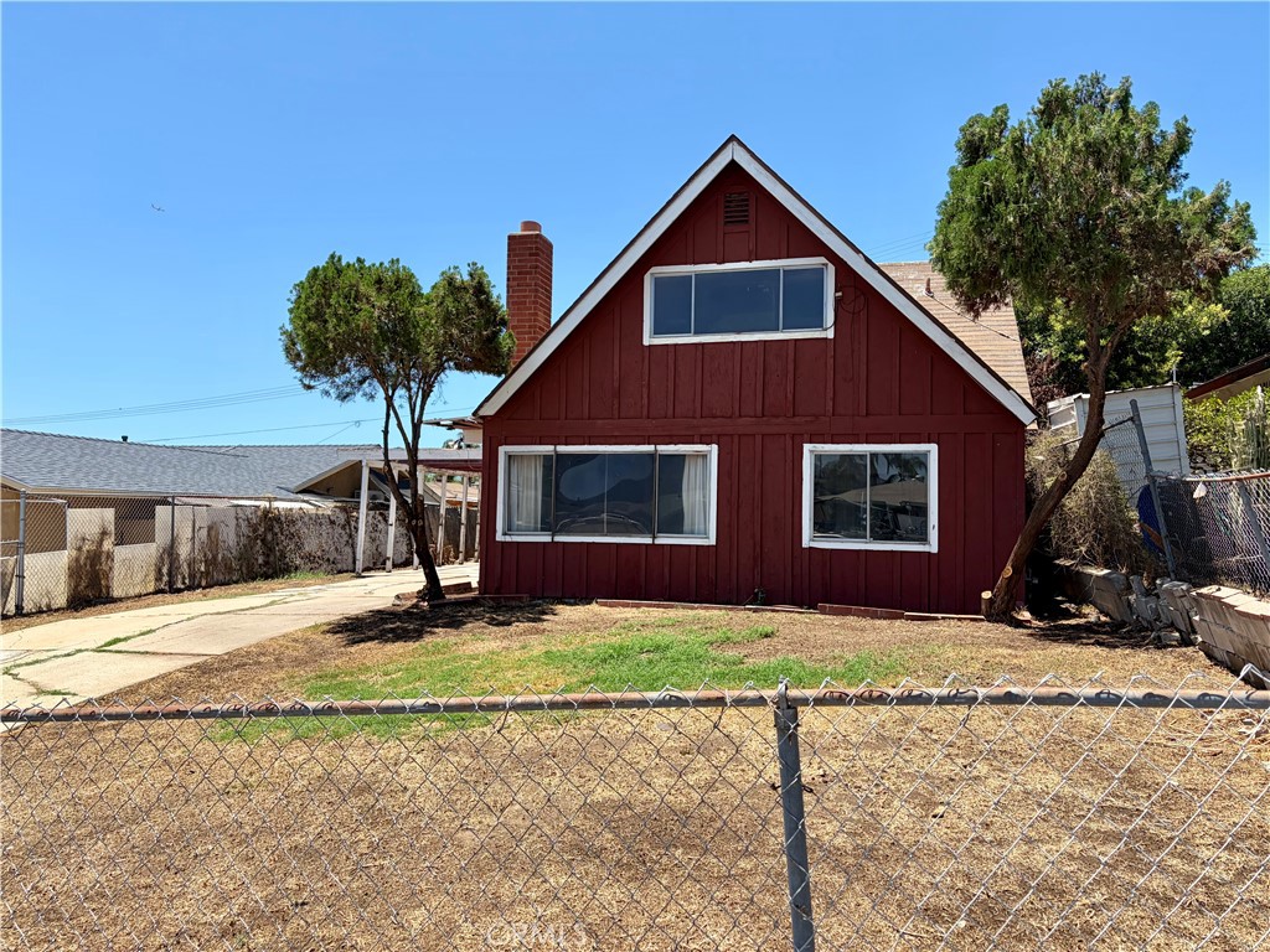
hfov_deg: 67.3
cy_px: 476
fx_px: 954
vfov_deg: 53.1
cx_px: 635
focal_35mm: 26
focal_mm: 5.96
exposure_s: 1/2283
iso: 50
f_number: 1.6
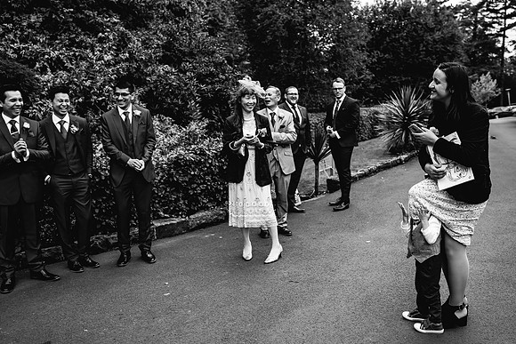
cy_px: 172
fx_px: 502
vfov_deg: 37.9
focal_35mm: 35
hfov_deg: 54.4
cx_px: 258
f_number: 4
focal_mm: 35
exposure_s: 1/500
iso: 160
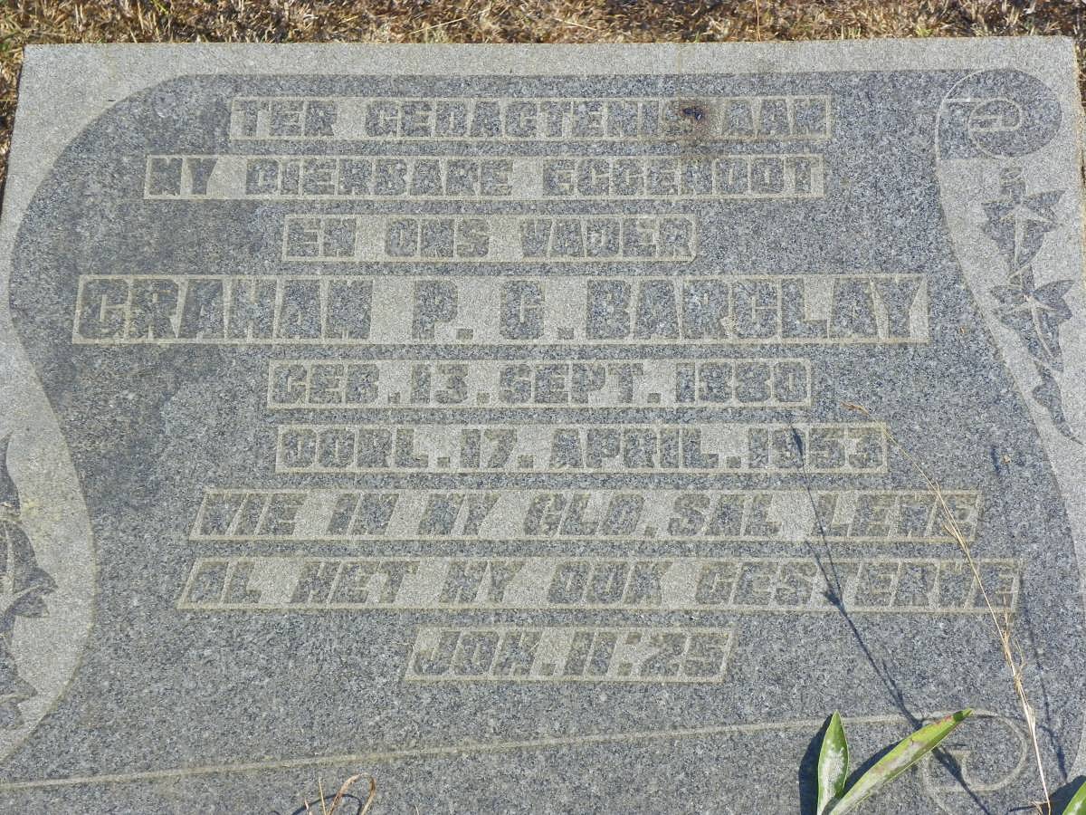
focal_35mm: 117
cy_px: 408
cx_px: 543
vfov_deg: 12.7
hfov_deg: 16.8
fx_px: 3671
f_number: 4
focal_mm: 20.8
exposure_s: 1/320
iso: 64
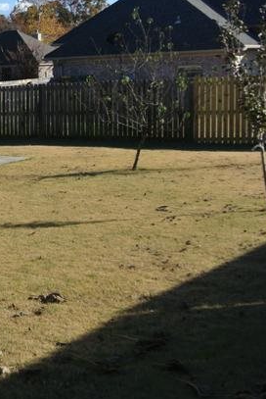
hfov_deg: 20.6
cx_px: -101
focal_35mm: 59
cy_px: 166
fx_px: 653
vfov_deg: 33.8
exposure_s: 1/640
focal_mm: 11.4
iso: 100
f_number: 4.5
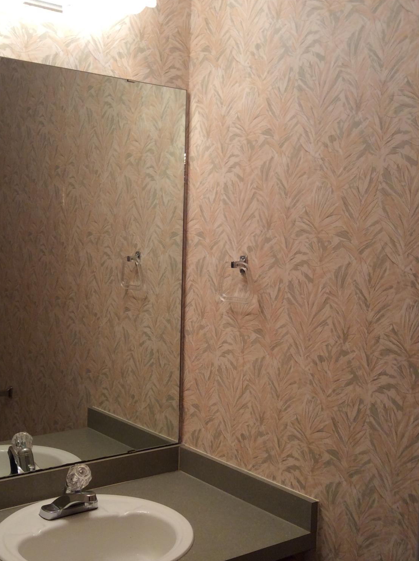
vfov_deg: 43.8
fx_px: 696
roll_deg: +0.0
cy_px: 312
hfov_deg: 33.4
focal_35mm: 43
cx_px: 167
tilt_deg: -5.2
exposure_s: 1/60
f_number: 2.4
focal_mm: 3.3
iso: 50
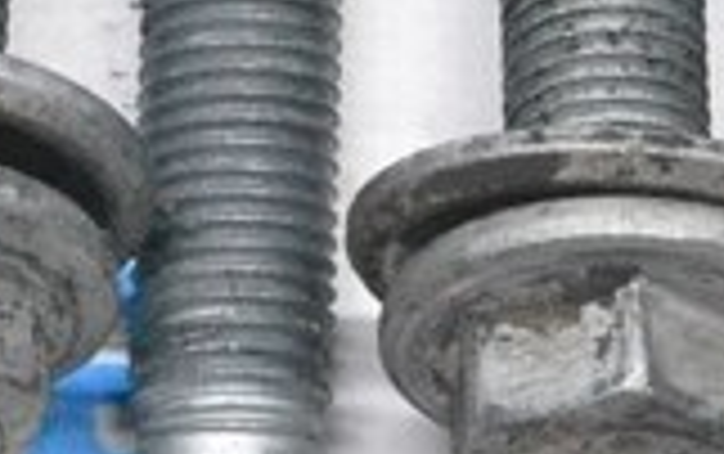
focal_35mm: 340
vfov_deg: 3.8
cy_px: -721
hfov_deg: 6.1
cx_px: 4
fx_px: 6720
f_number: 13
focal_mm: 35
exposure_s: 1/100
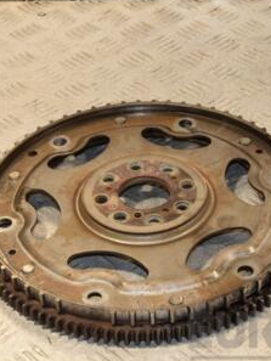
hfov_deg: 14.9
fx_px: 1033
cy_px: 168
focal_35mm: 99
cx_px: 165
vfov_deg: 19.8
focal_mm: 34
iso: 800
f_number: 8
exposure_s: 1/200
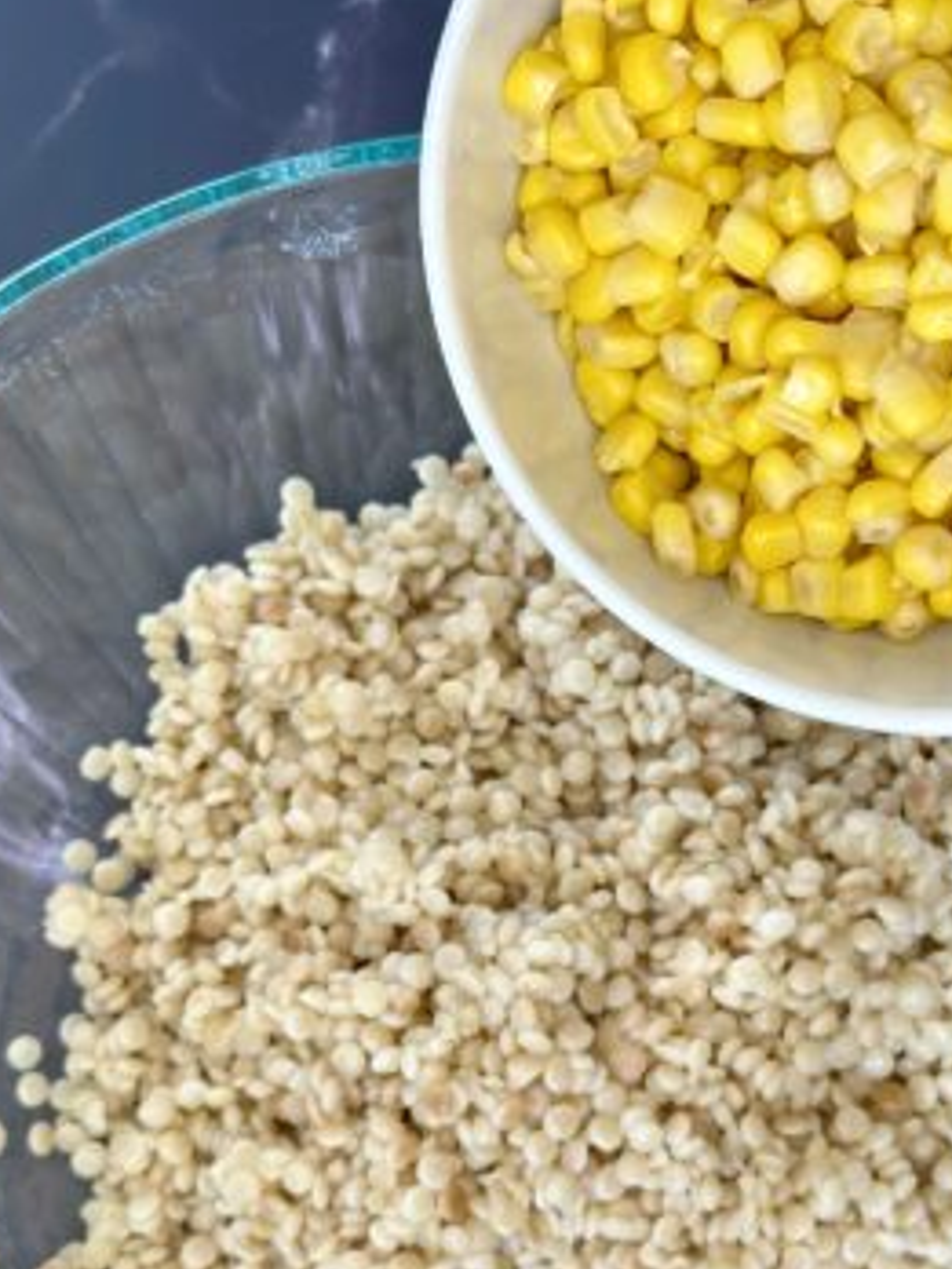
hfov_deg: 21.3
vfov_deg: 28.1
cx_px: 574
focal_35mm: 69
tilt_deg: -75.5
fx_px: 2530
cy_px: 700
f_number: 1.78
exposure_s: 1/127
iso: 64
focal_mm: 6.86
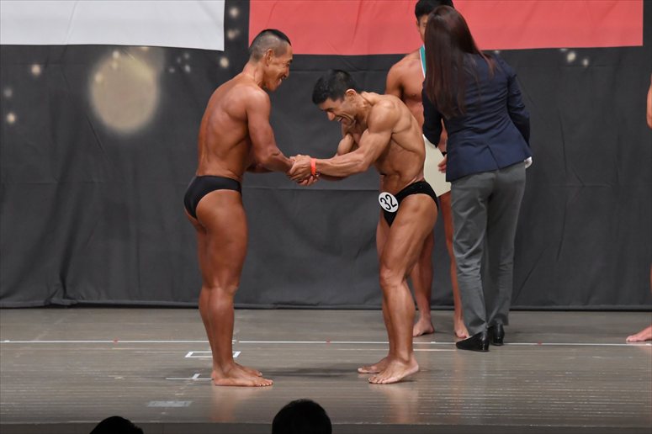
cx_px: 326
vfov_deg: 6.3
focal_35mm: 217
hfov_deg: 9.5
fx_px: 3928
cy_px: 217
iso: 5000
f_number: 5.6
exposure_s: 1/400
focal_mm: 145
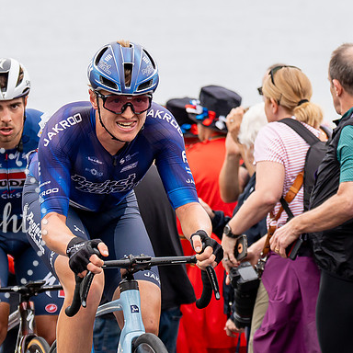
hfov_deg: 6.5
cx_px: 184
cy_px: 112
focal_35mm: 271
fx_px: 3127
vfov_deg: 6.5
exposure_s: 1/1000
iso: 320
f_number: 3.5
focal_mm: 96
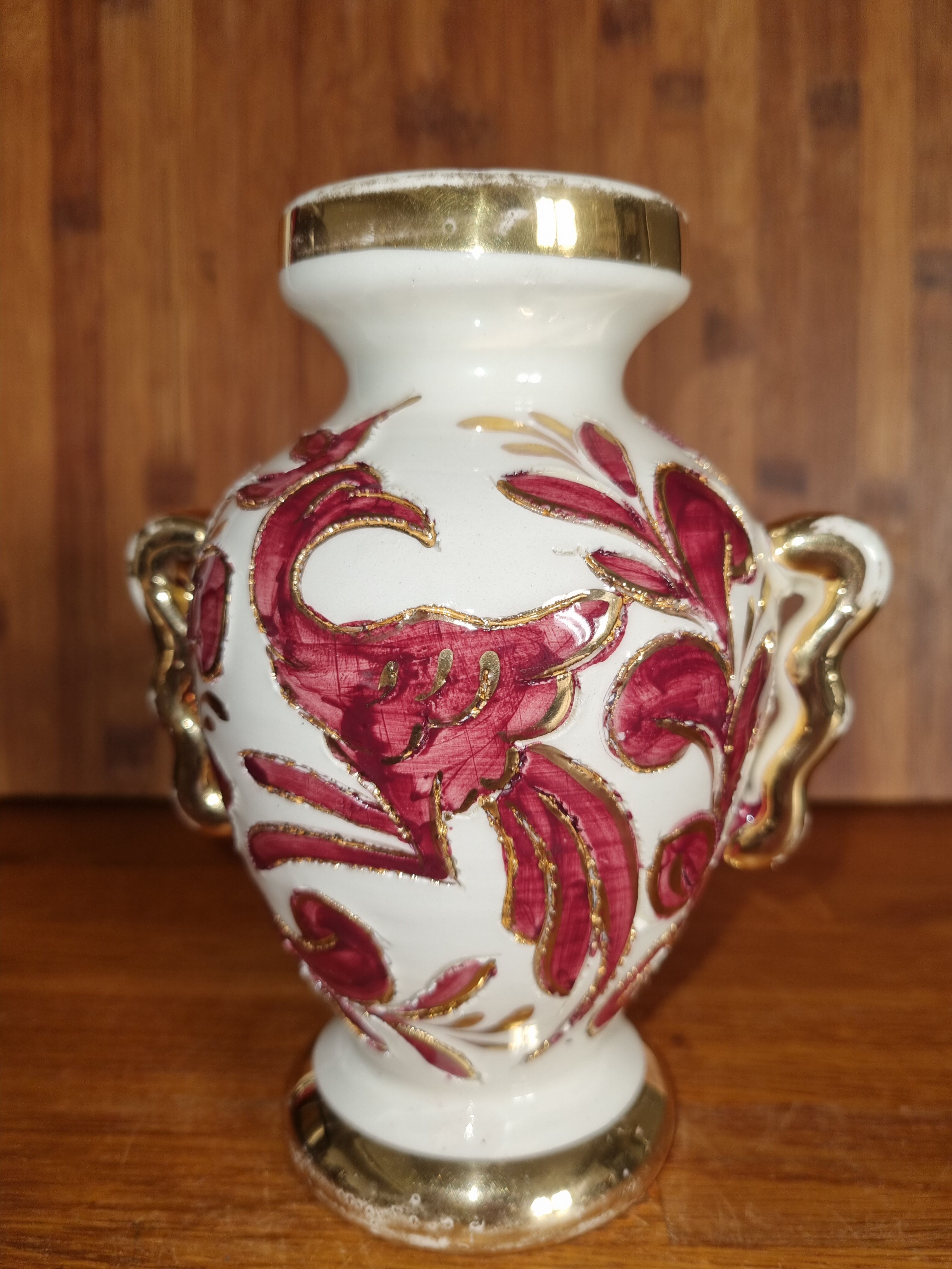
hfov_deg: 53.1
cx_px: 476
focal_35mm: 26
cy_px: 634
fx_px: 953
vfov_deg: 67.3
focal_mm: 5.4
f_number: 1.8
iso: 50
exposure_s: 1/50
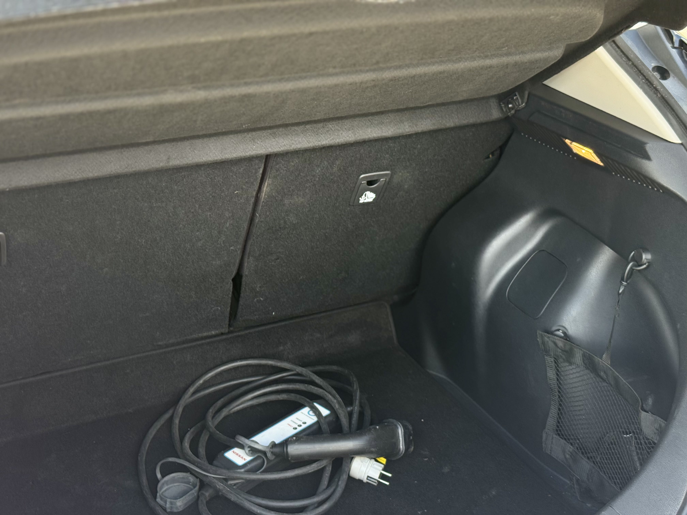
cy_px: 258
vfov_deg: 30.3
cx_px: 344
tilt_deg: -26.0
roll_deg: -1.8
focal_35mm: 48
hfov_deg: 39.7
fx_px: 953
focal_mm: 6.76
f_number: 1.78
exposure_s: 1/234
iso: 64
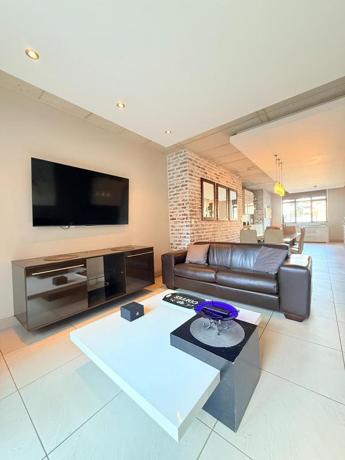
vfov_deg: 102.1
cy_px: 230
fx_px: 186
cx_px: 172
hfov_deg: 85.7
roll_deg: +1.7
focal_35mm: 14
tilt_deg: -1.4
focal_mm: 2.22
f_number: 2.2
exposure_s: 1/89
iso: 400
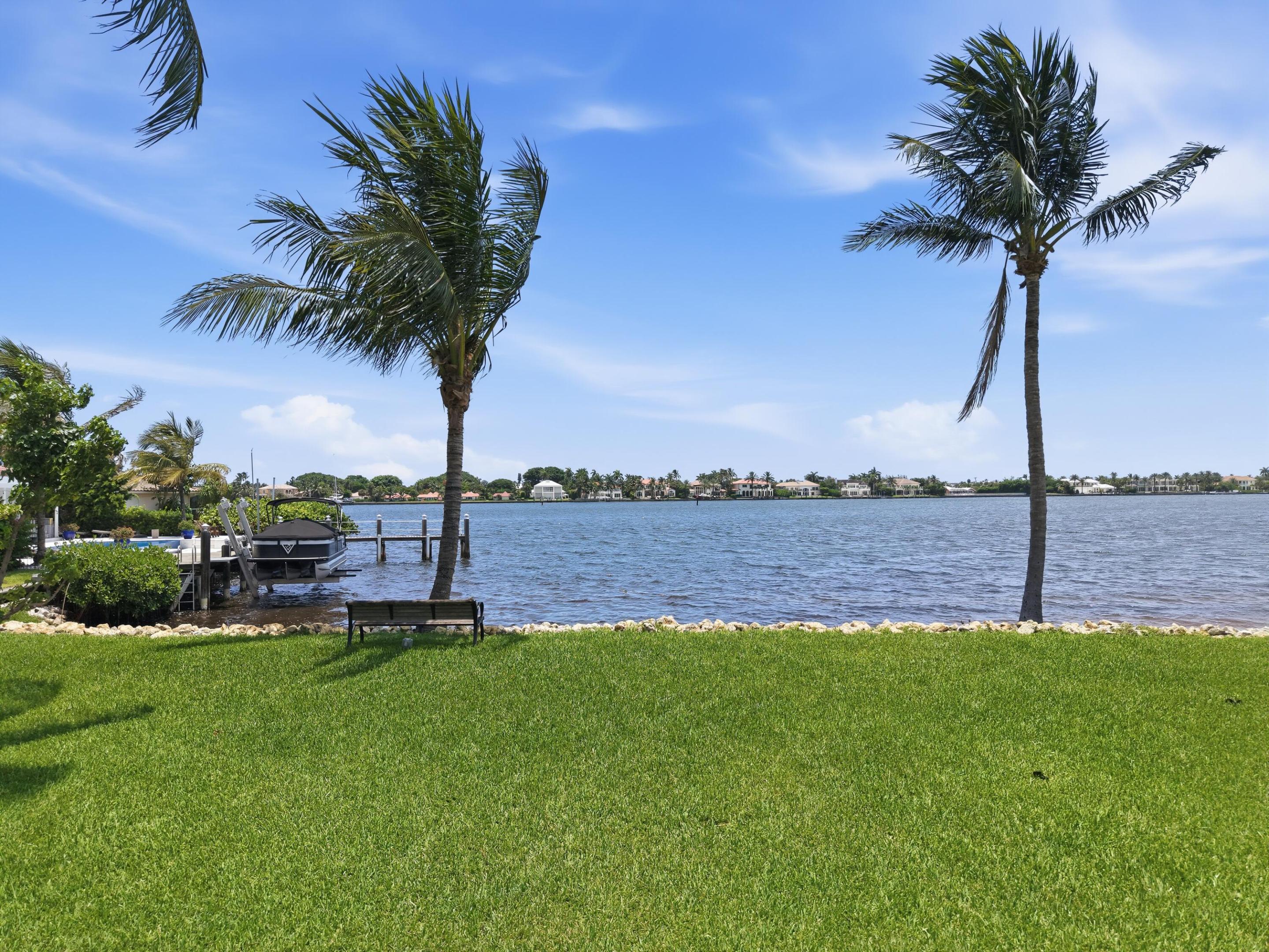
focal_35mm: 24
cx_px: 634
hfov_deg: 71.6
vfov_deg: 56.8
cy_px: 476
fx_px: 880
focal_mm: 8.7
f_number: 1.8
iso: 130
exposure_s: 1/3200
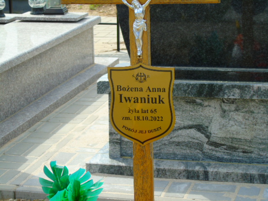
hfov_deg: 18.2
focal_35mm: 108
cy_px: 100
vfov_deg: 13.7
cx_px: 134
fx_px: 836
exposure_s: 1/400
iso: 80
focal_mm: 19
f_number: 4.4
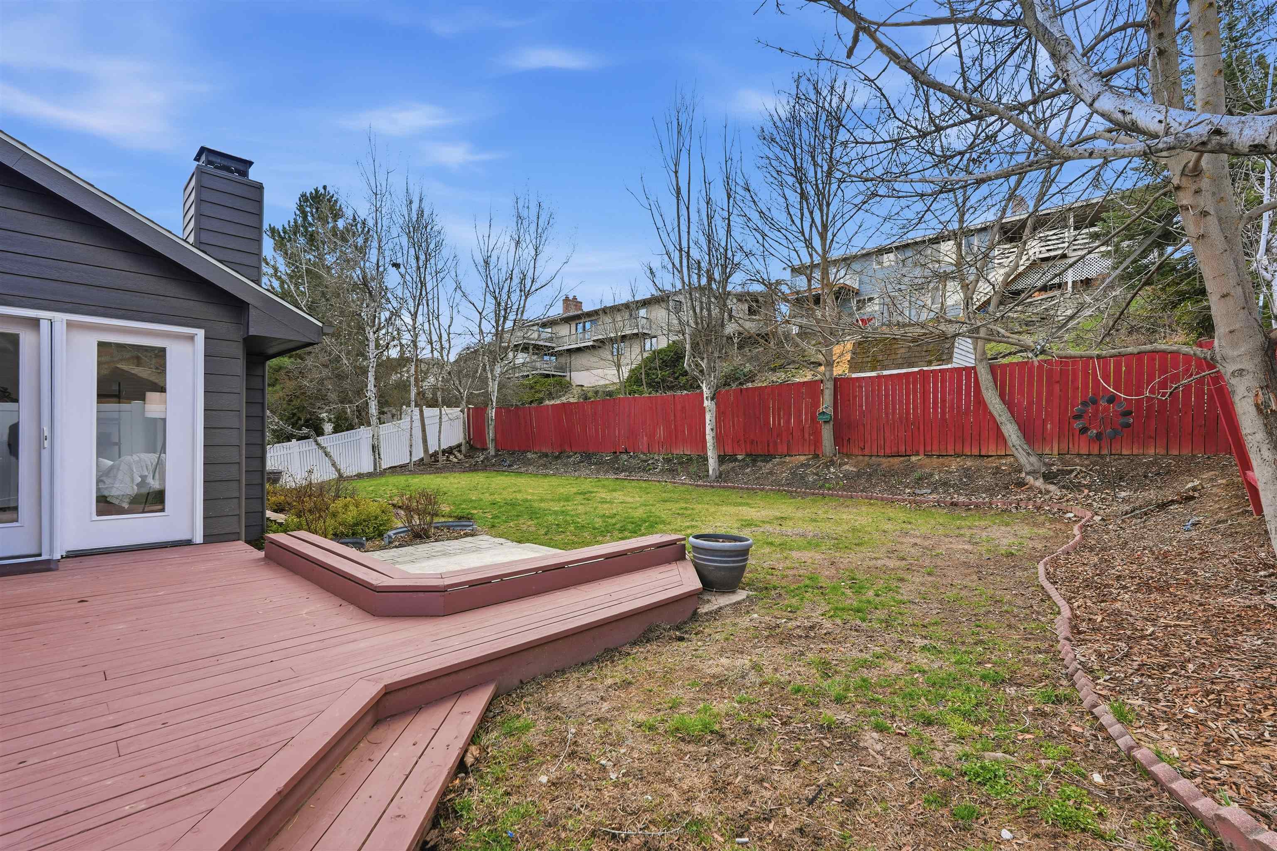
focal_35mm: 16
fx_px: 568
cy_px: 426
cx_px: 638
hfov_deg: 96.7
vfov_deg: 73.7
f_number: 8
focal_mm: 16
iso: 100
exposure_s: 1/800
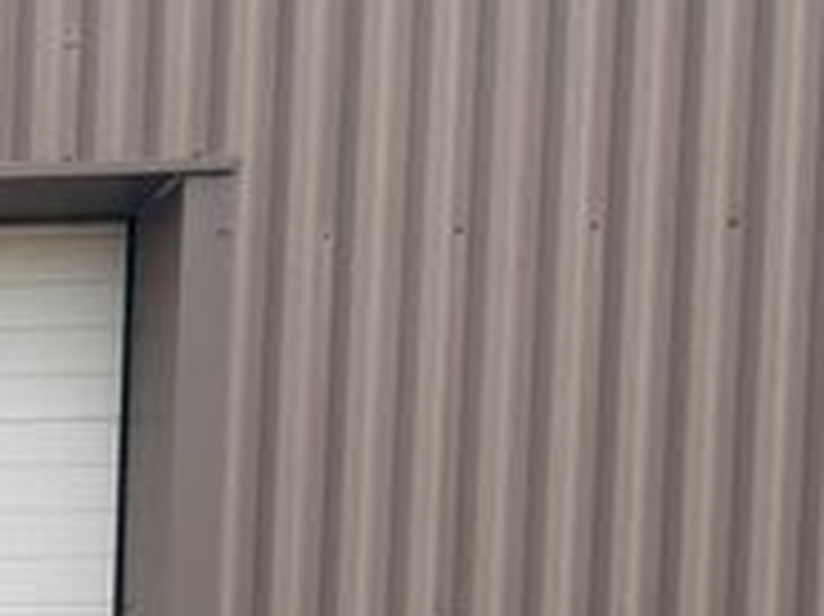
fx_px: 2997
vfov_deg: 10.8
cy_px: 1205
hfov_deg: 11.8
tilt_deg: -2.7
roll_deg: -1.7
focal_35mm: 126
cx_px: -1333
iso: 80
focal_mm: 6.76
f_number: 1.78
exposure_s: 1/1869
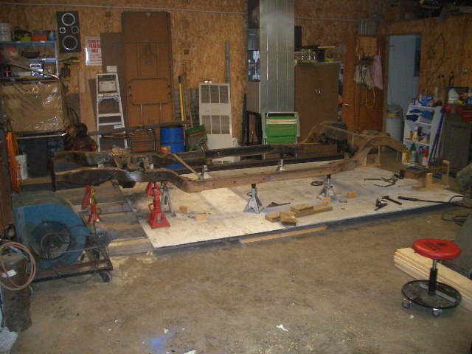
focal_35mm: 35
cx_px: 236
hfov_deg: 52.6
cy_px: 177
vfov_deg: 40.7
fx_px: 477
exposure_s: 1/60
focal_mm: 5.8
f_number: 2.6
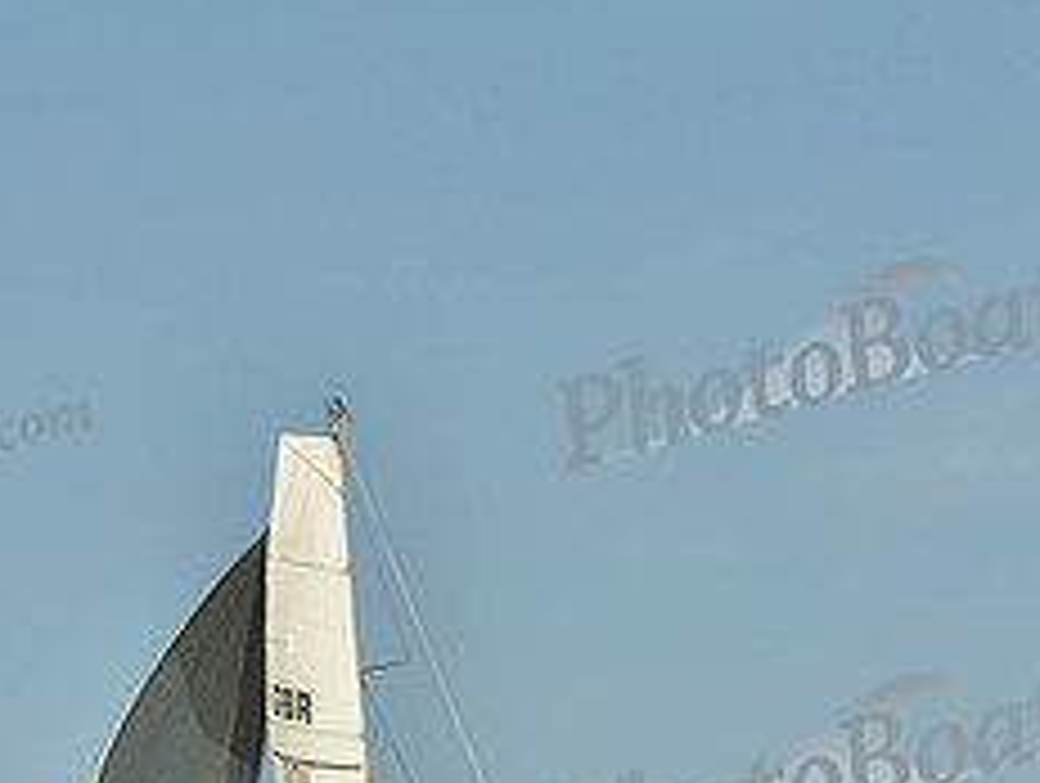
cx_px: 326
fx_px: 6891
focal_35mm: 229
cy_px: 1066
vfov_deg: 6.4
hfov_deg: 8.6
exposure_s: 1/1000
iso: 200
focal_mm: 95
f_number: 9
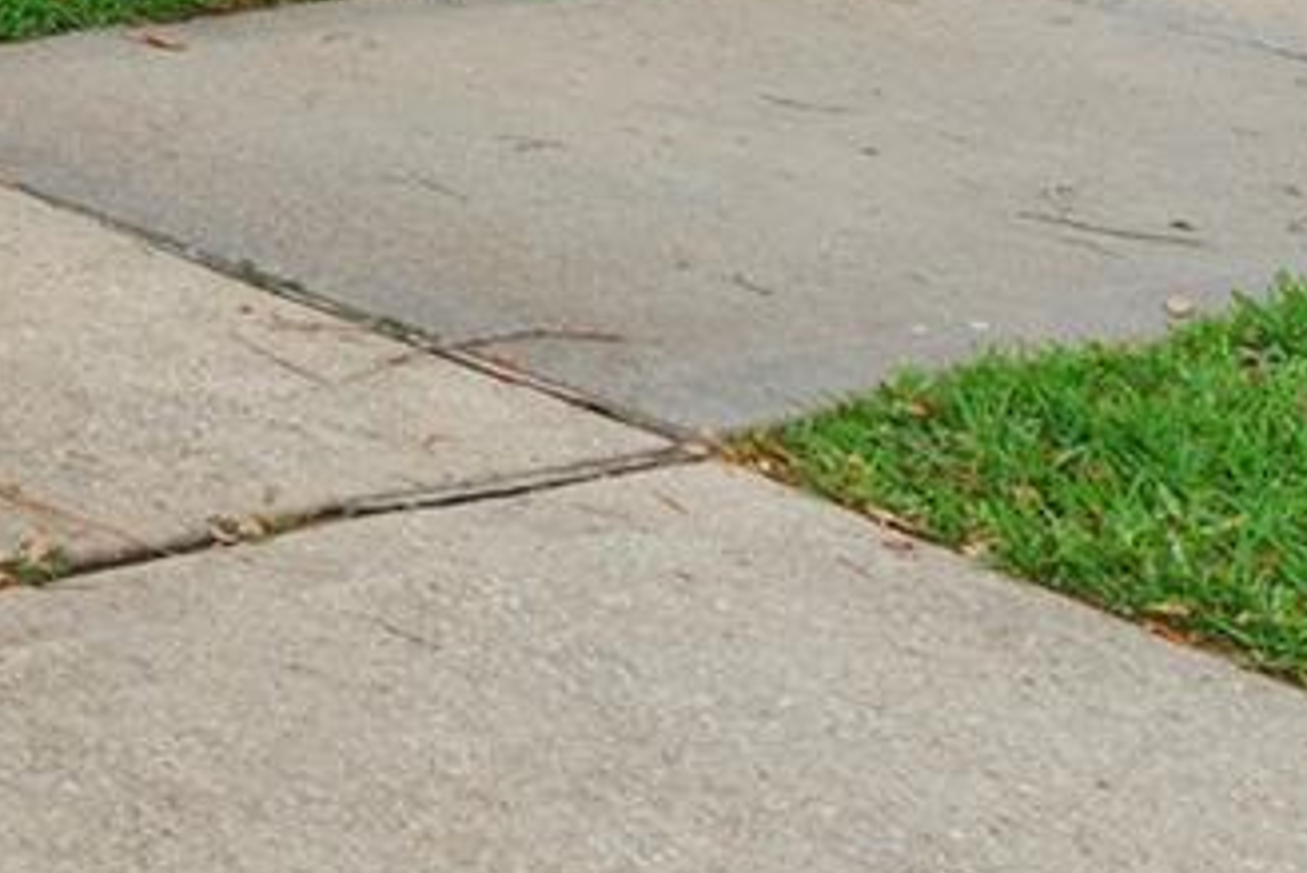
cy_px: -973
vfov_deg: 11.9
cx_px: -2148
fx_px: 3632
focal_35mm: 100
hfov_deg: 13.0
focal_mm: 16
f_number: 8
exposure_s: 1/160
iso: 100
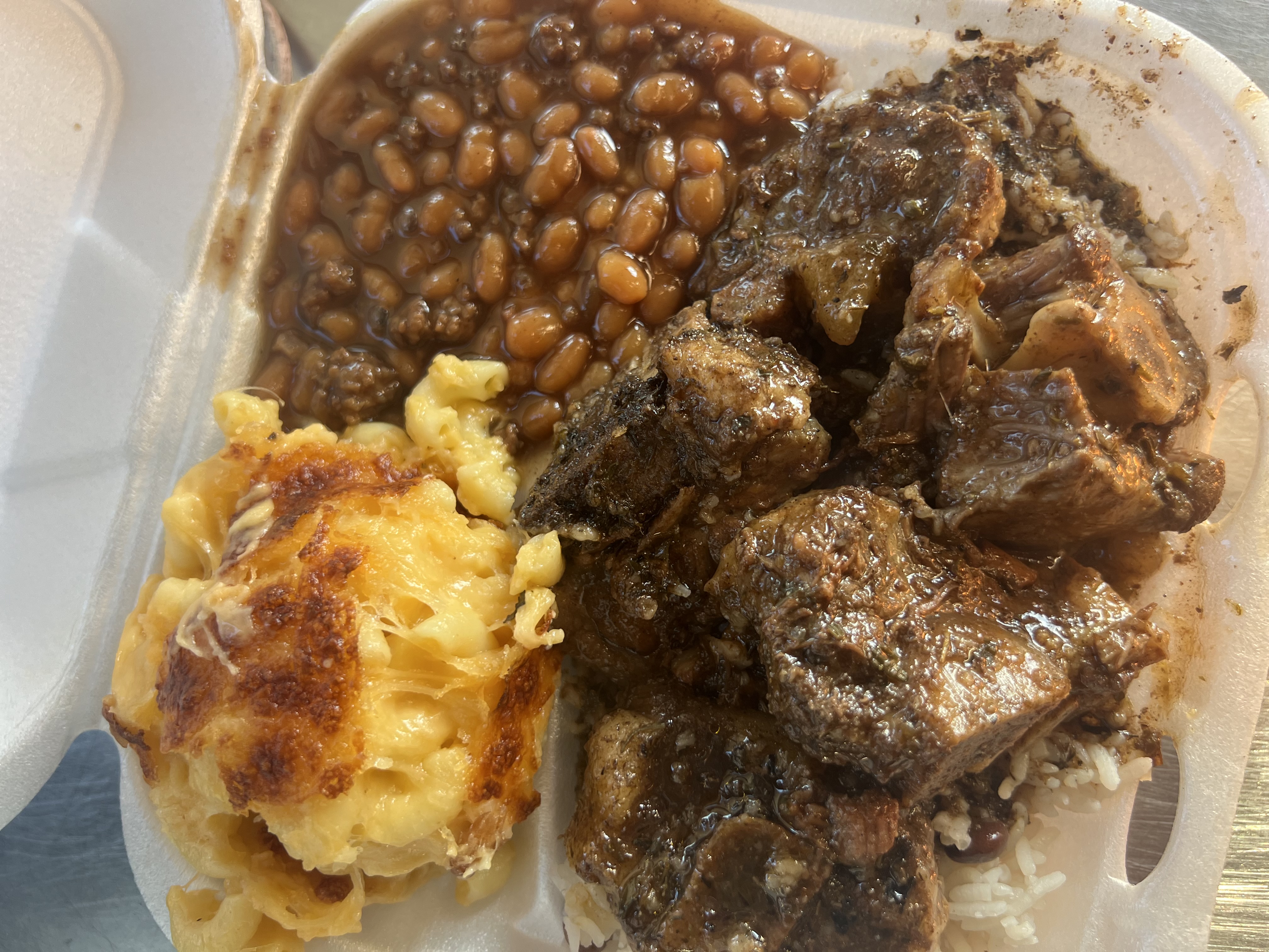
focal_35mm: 26
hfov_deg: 67.3
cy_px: 476
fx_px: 953
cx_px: 634
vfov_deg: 53.1
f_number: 1.5
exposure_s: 1/121
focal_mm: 5.7
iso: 80
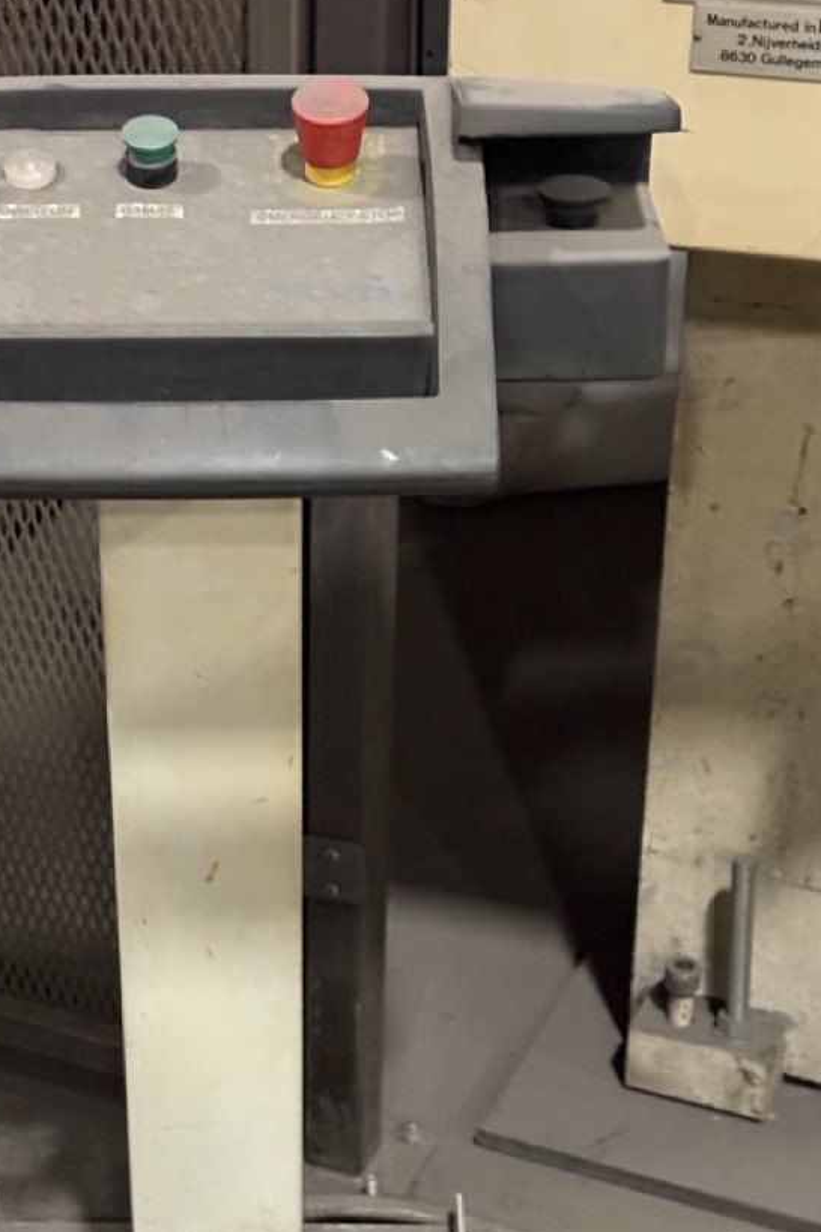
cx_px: 269
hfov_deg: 17.4
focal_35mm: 78
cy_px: 784
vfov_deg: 25.9
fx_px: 2668
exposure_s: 1/24
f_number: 1.78
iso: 800
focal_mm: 6.76
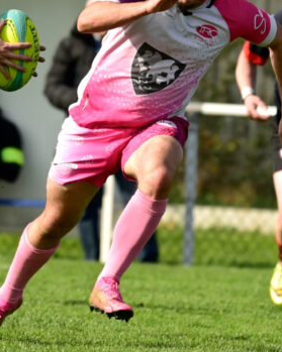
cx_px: 29
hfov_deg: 3.6
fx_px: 4488
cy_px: 108
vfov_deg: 4.5
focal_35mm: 430
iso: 250
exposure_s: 1/2500
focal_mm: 200
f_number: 3.5
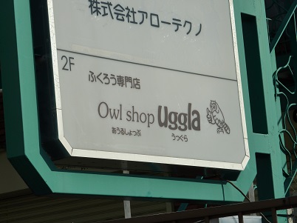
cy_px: 112
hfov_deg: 13.4
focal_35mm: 147
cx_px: 148
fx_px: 1260
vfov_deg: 10.1
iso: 125
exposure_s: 1/1000
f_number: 5.6
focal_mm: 24.1
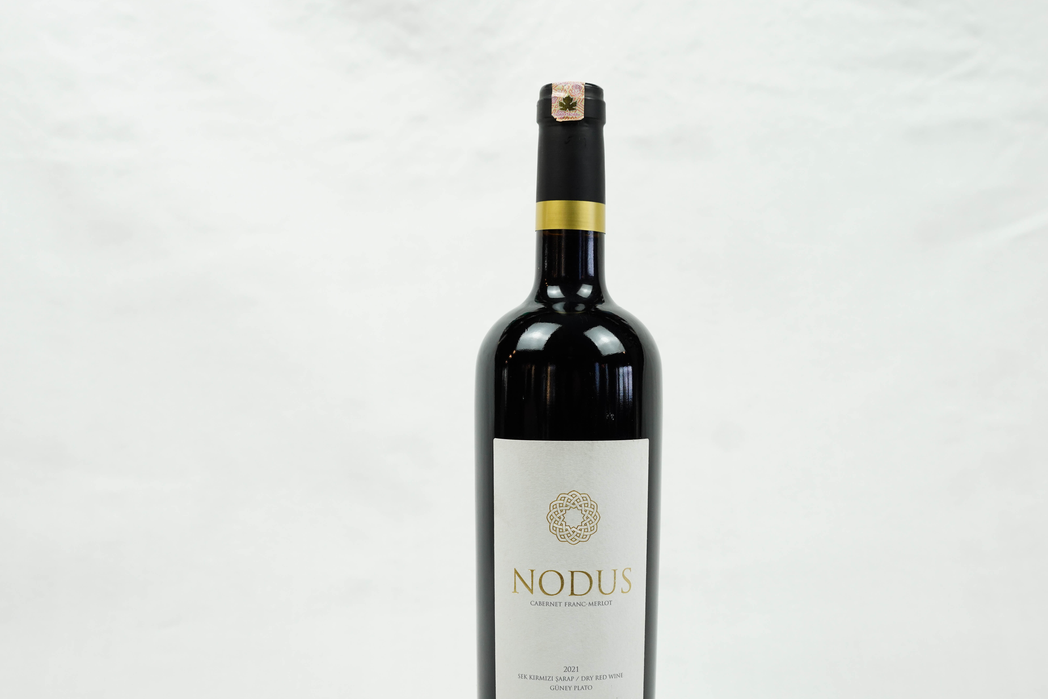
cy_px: 382
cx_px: 580
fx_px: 1514
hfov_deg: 38.1
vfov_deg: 26.0
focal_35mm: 52
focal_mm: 35
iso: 500
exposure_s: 1/125
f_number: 4
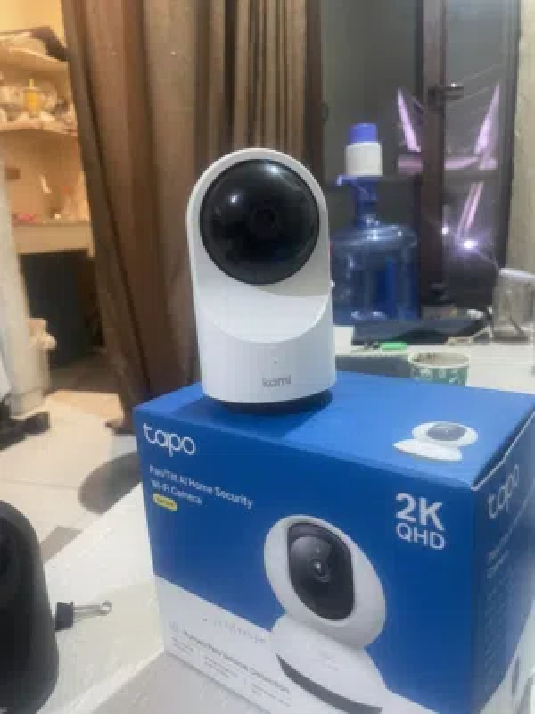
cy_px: 357
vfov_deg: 67.3
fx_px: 536
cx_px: 268
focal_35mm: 26
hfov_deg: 53.1
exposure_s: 1/33
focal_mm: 4.2
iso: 500
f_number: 1.6
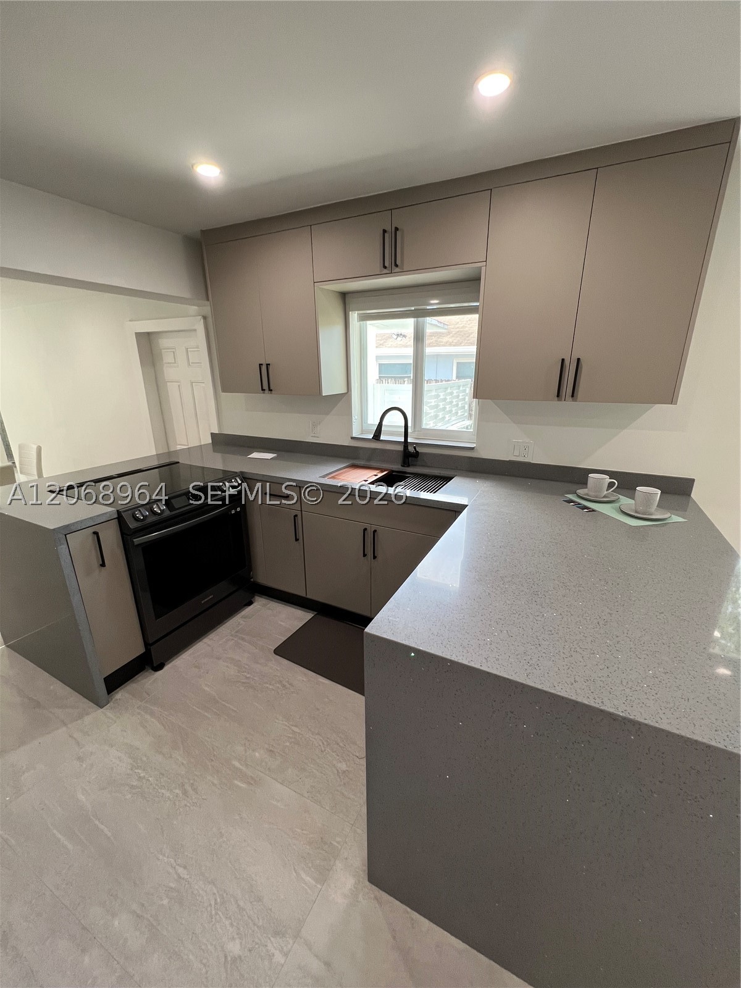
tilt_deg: -20.7
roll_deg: +0.3
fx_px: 371
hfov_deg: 89.9
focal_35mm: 13
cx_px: 370
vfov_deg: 106.2
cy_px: 494
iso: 125
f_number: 1.8
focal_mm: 1.57
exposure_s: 1/120
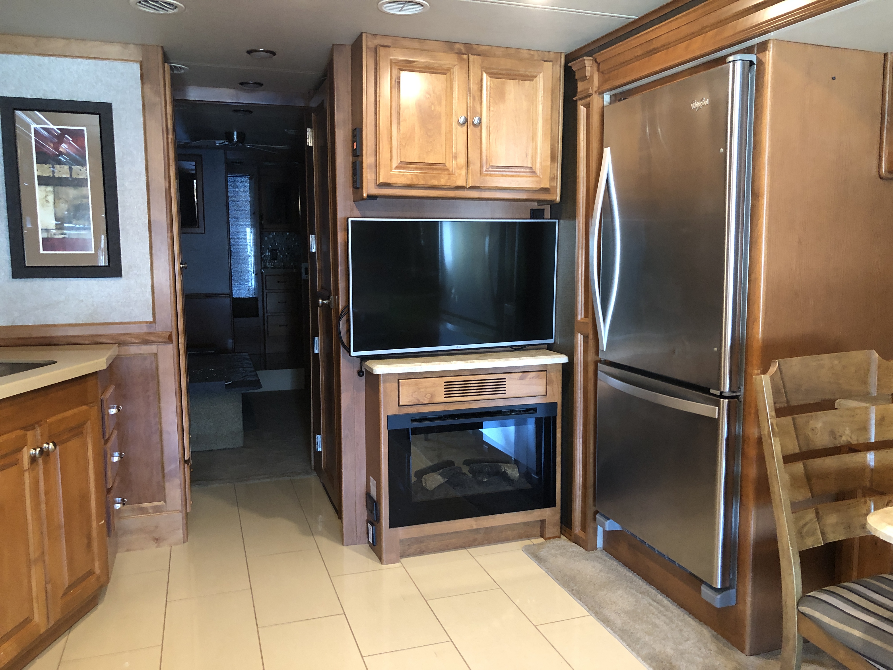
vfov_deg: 49.7
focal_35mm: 28
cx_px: 446
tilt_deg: -7.9
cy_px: 335
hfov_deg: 63.4
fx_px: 722
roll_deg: -0.3
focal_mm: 3.99
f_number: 1.8
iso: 100
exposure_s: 1/8
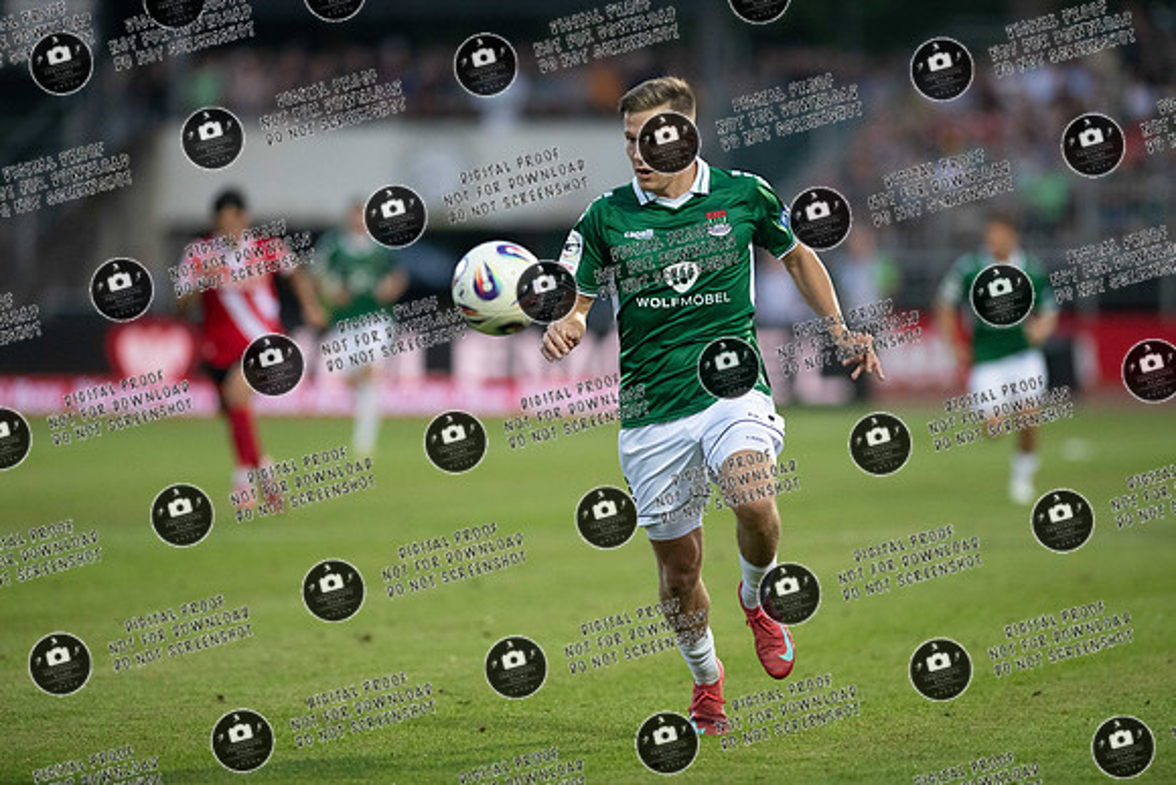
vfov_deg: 4.1
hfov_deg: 6.2
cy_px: 353
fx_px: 10850
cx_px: 622
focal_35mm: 332
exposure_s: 1/1600
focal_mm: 300
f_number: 3.2
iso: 3200
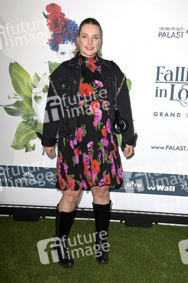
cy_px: 142
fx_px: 392
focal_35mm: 50
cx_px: 94
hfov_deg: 26.9
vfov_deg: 39.6
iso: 640
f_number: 6.3
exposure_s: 1/250
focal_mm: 50
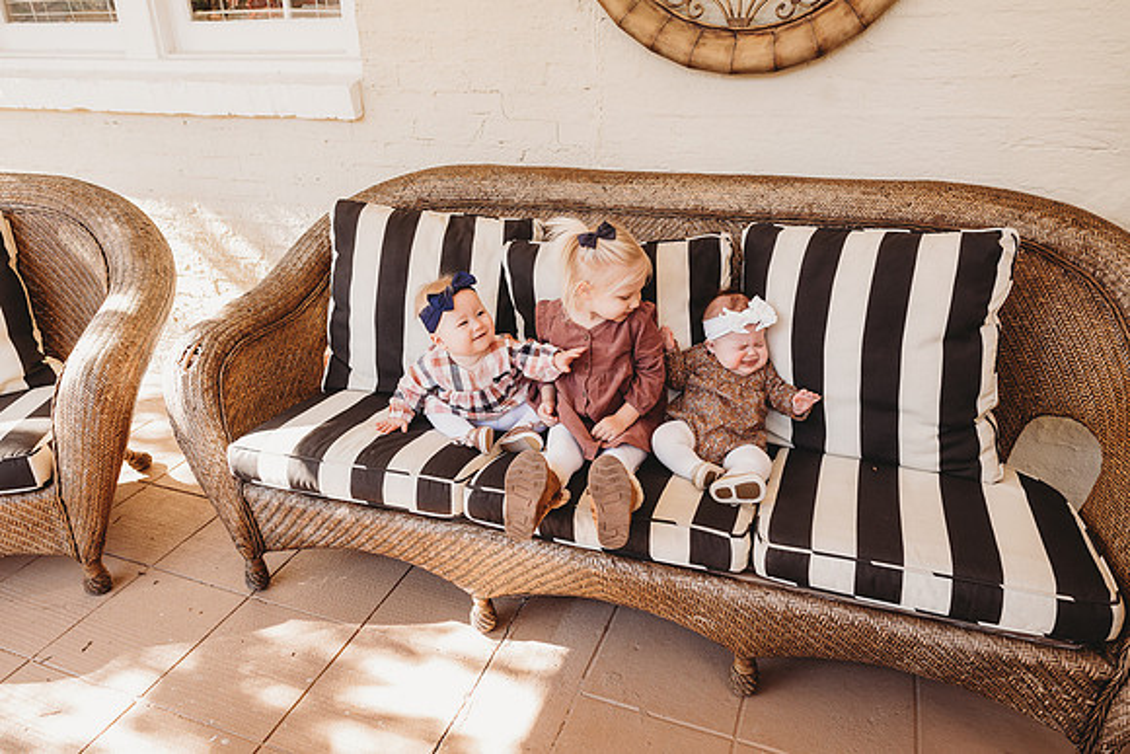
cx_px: 565
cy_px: 377
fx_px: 753
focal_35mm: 24
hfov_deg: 73.7
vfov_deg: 53.2
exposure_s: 1/100
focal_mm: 24
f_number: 4.5
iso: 400
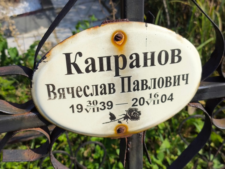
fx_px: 325
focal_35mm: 50
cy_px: 84
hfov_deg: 38.2
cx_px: 112
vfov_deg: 29.1
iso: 50
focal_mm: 4.71
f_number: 1.7
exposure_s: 1/1014
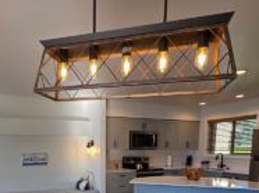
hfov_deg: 62.1
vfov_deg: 44.8
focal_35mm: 28
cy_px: 176
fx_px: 209
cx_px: 88
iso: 25
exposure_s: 1/120
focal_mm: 2.2
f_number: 1.9
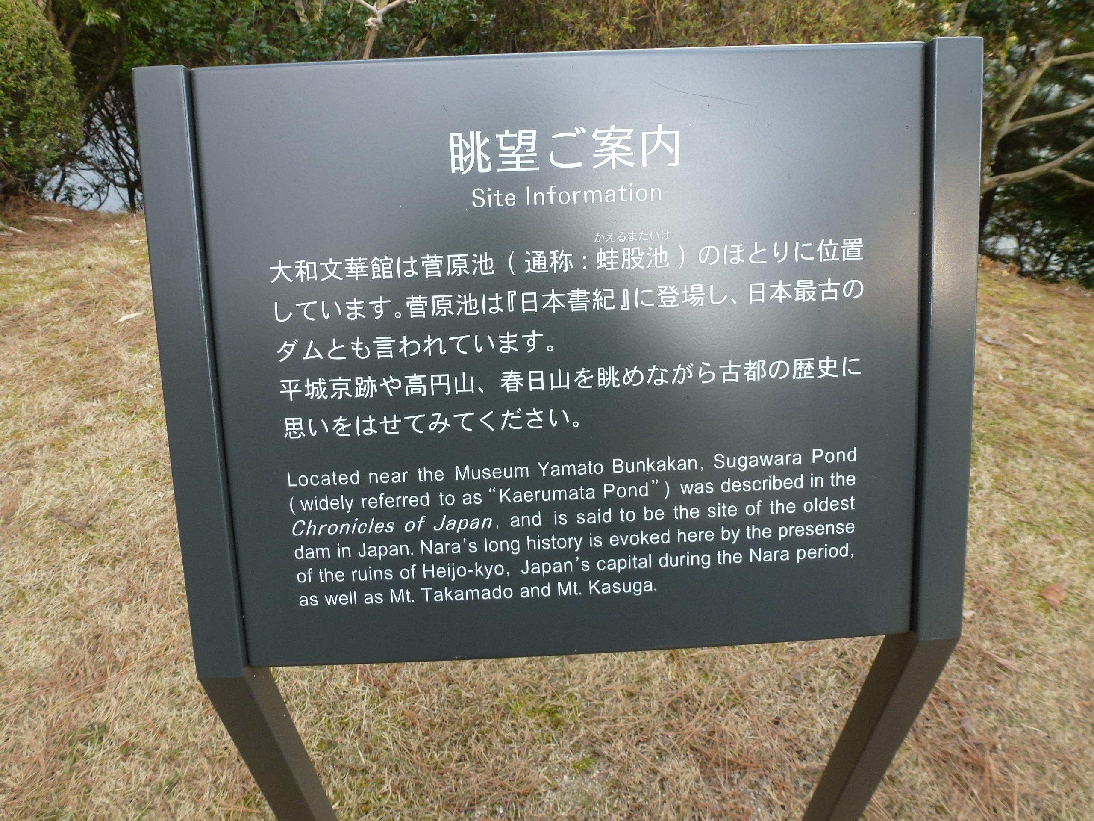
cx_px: 547
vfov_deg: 56.8
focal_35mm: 24
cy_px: 410
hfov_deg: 71.6
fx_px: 758
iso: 100
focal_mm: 4.3
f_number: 3.5
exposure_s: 1/125
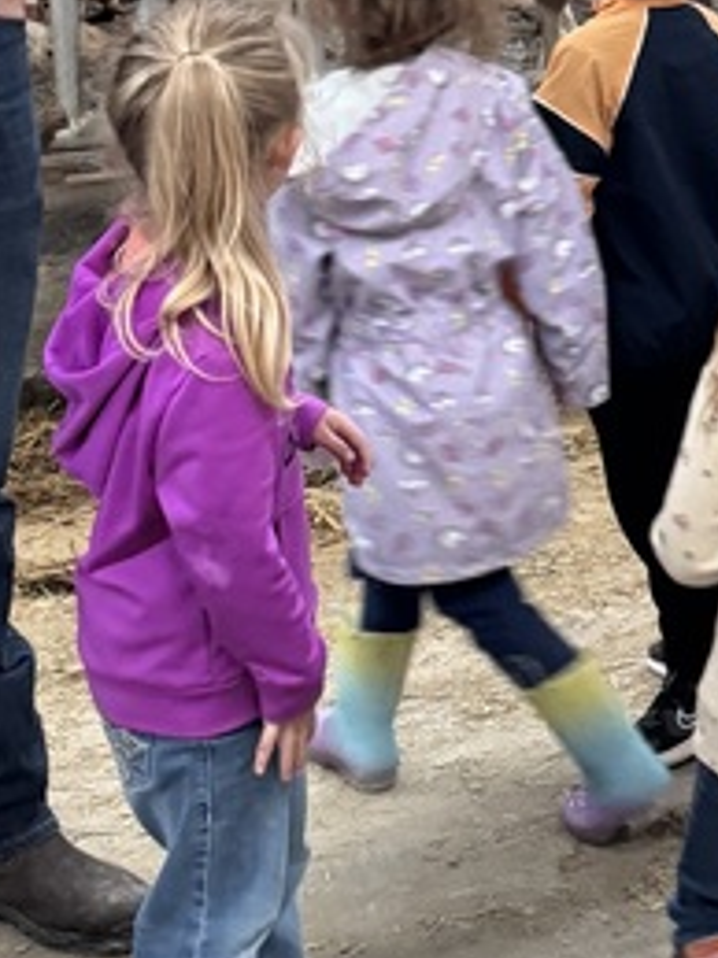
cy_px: 96
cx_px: 977
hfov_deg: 14.8
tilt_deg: -12.7
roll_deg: +0.1
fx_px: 2629
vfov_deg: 20.3
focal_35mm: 95
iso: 400
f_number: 1.78
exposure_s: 1/60
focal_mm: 6.76
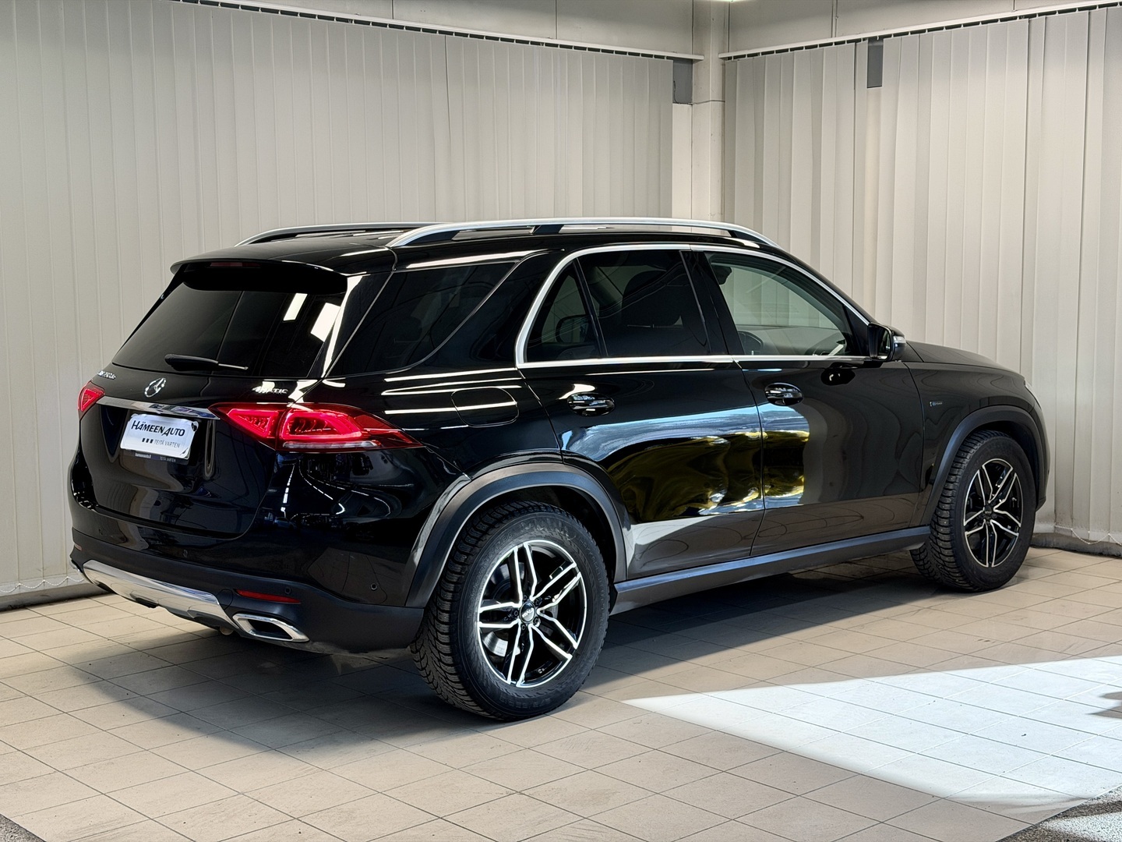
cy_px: 421
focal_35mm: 48
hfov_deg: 39.7
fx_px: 1556
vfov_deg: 30.3
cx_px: 561
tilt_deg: -5.6
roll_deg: +0.5
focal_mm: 6.76
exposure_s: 1/100
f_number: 1.78
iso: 100
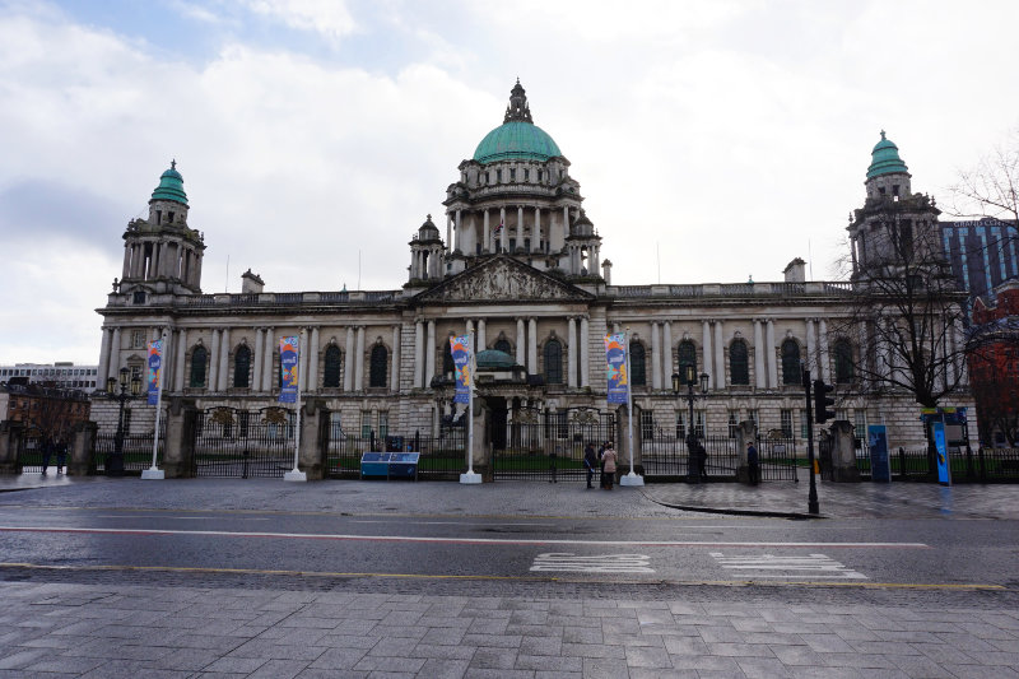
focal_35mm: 24
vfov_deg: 53.1
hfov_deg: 73.8
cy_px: 340
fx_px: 679
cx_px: 510
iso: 100
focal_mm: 16
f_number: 11
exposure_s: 1/80
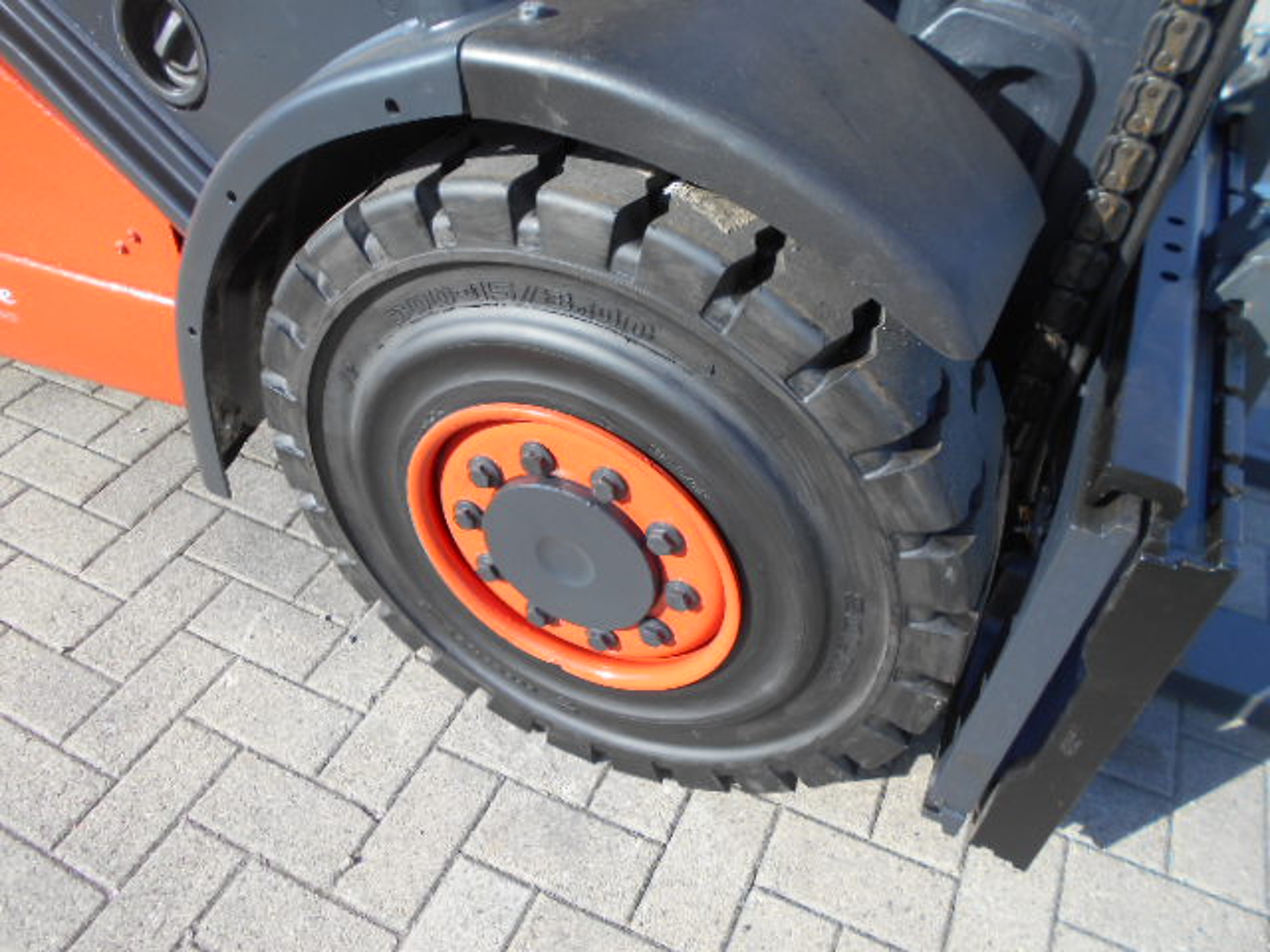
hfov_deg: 67.3
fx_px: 954
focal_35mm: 26
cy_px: 476
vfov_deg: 53.1
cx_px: 635
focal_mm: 4.6
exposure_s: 1/320
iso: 80
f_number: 3.2
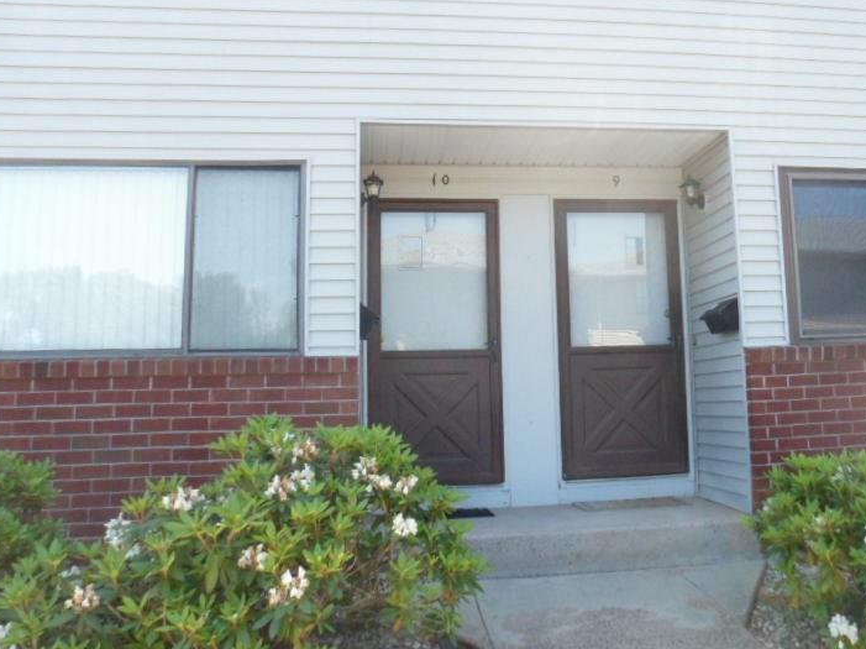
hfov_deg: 48.2
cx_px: 577
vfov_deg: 37.3
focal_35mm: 38
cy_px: 214
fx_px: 950
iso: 200
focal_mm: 4.9
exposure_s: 1/350
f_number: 3.3
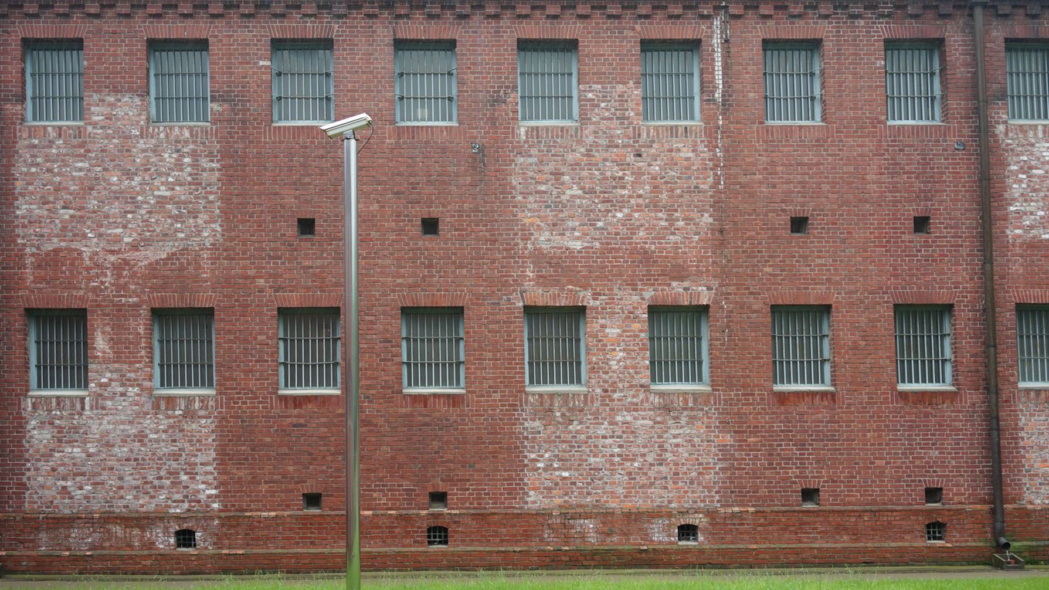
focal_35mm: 41
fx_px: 1140
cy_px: 263
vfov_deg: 29.0
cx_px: 539
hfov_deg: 49.4
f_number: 3.5
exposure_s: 1/80
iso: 200
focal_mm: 35
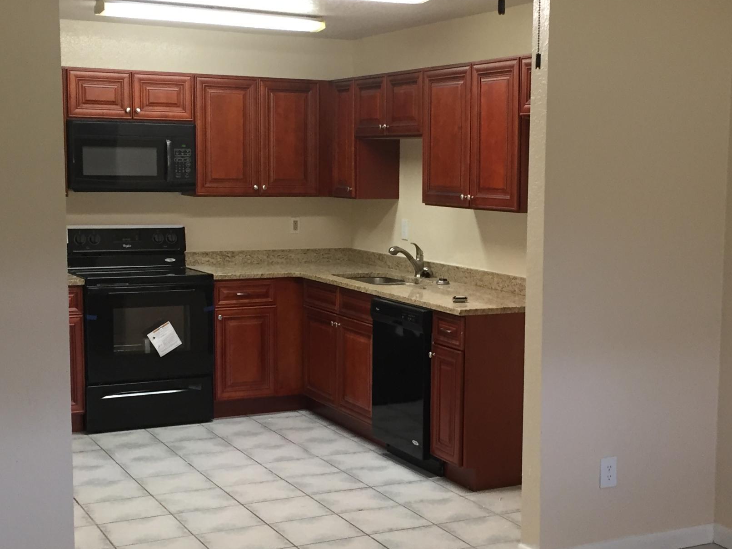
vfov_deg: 27.0
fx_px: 1142
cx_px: 434
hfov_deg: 35.4
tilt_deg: -7.6
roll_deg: -0.9
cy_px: 301
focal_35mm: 54
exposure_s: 1/30
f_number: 2.2
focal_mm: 4.15
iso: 100
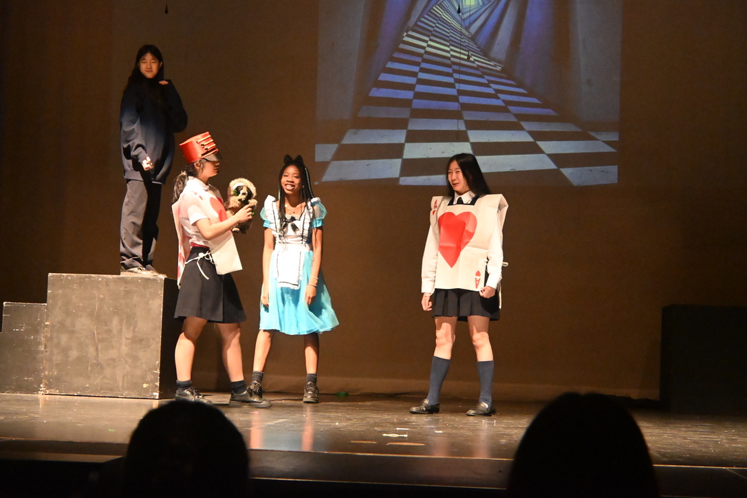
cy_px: 249
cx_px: 374
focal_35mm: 75
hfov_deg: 27.0
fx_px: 1556
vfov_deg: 18.2
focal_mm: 50
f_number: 6.3
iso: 11400
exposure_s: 1/60
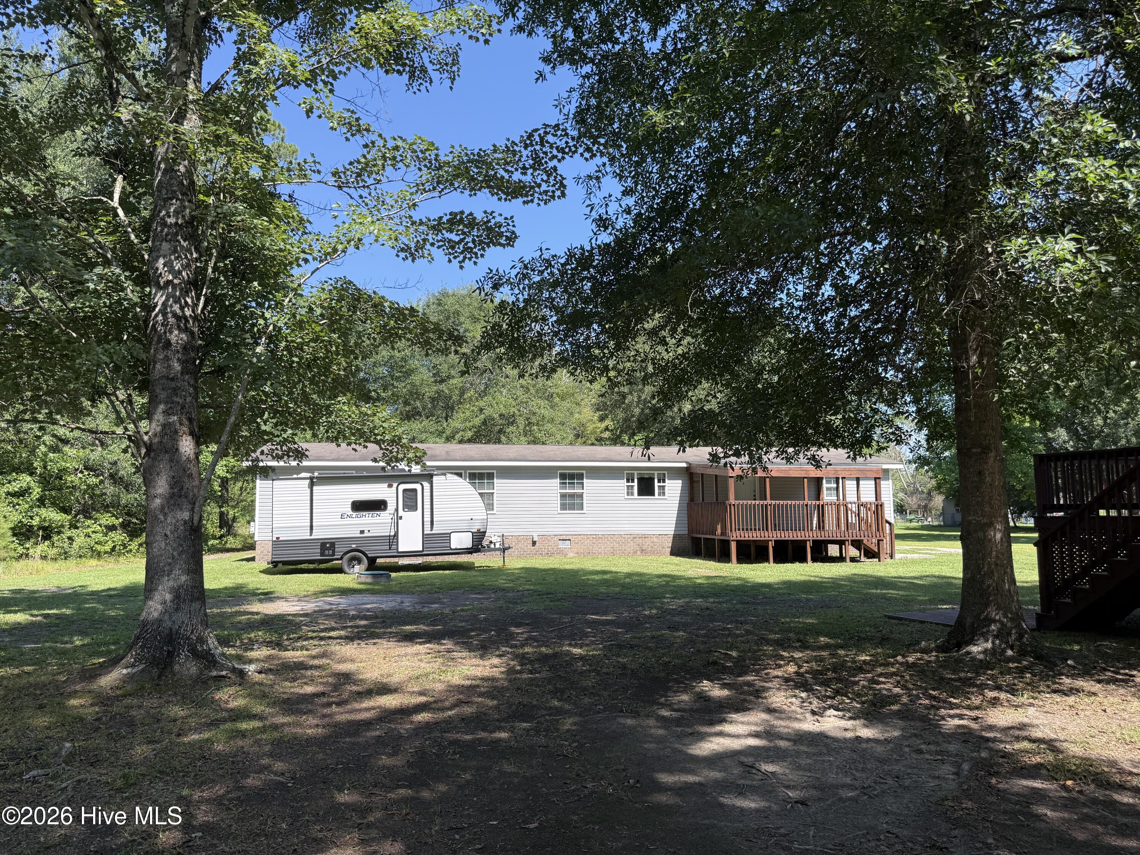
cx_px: 570
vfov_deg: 56.8
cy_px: 428
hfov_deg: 71.6
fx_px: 790
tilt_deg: +6.3
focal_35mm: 24
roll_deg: +0.5
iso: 100
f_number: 1.78
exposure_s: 1/1727
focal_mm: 6.76
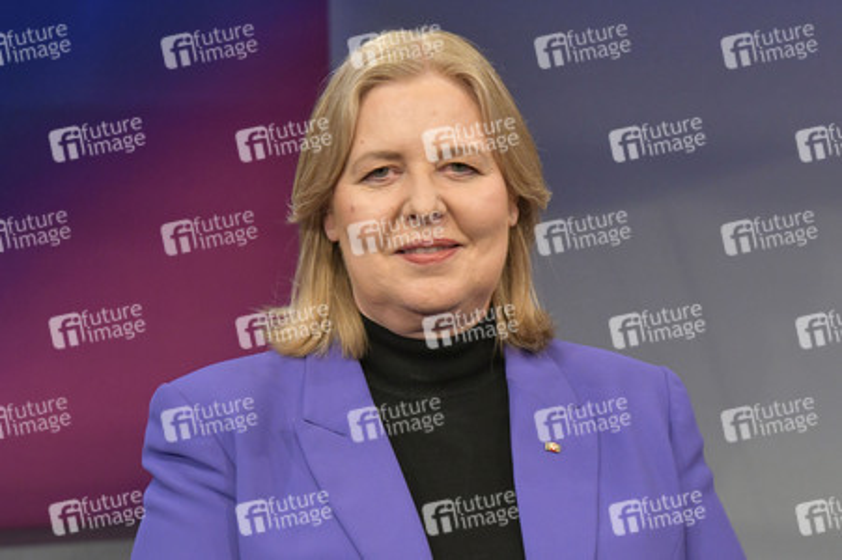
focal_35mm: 62
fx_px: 1449
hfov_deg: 32.4
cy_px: 280
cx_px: 421
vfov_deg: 21.9
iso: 2500
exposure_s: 1/200
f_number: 6.3
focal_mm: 62
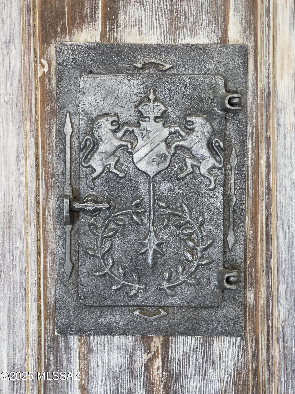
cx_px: 148
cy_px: 197
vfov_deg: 30.3
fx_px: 727
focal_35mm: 64
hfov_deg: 22.9
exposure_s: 1/60
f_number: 2.2
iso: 400
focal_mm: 7.5
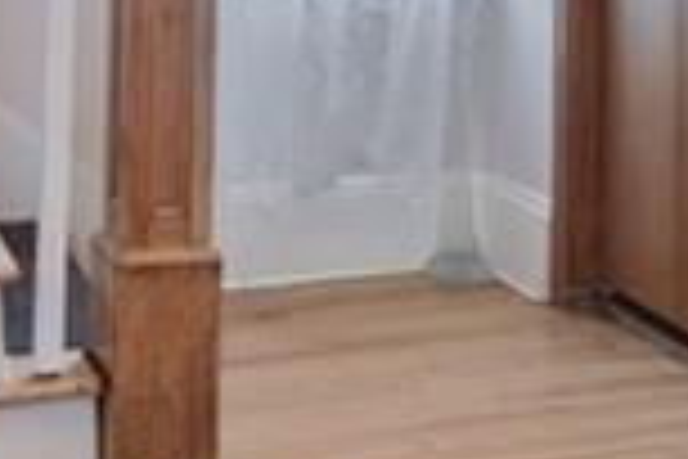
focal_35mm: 94
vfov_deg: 13.6
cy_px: -245
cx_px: 220
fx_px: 1796
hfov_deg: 21.6
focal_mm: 14
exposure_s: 1/3
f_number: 8
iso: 400
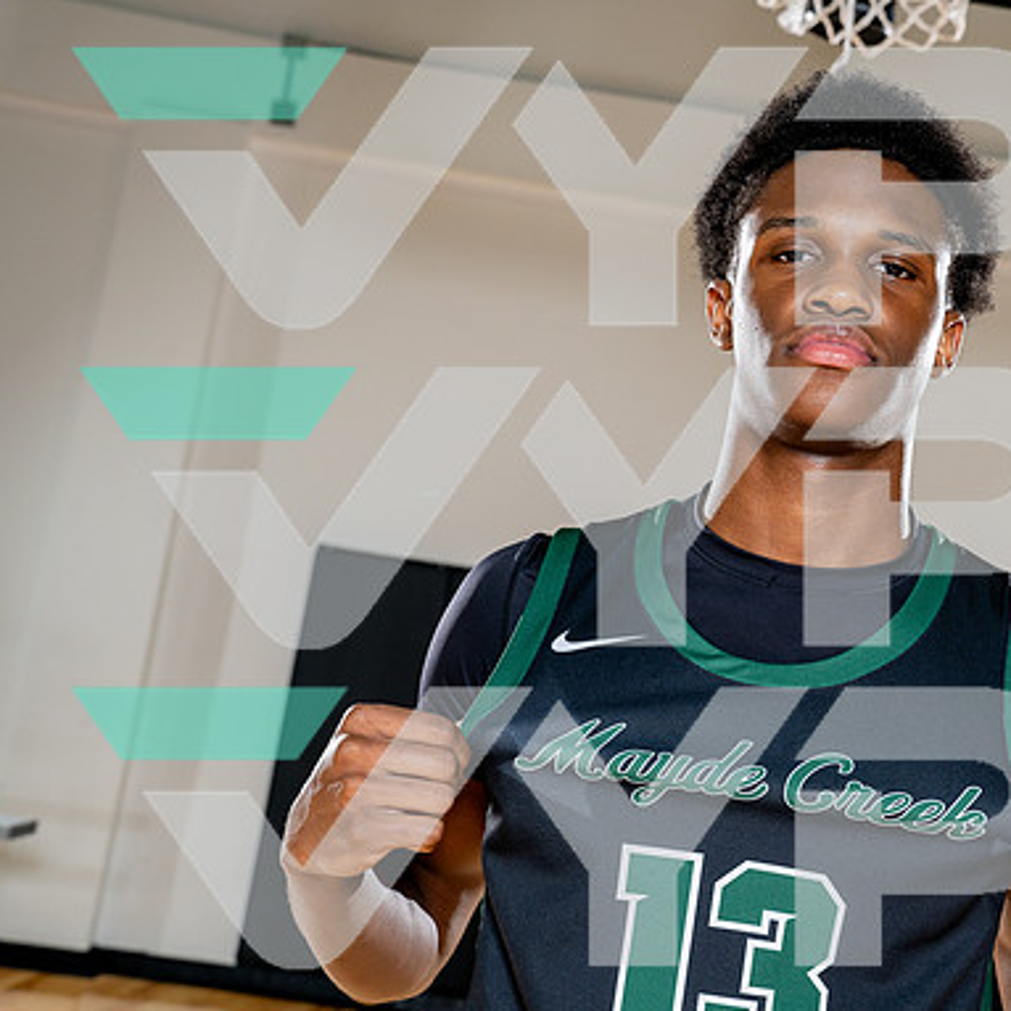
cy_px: 508
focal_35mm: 54
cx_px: 752
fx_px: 1784
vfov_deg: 31.6
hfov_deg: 31.1
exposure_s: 1/250
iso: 250
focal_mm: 42
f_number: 7.1
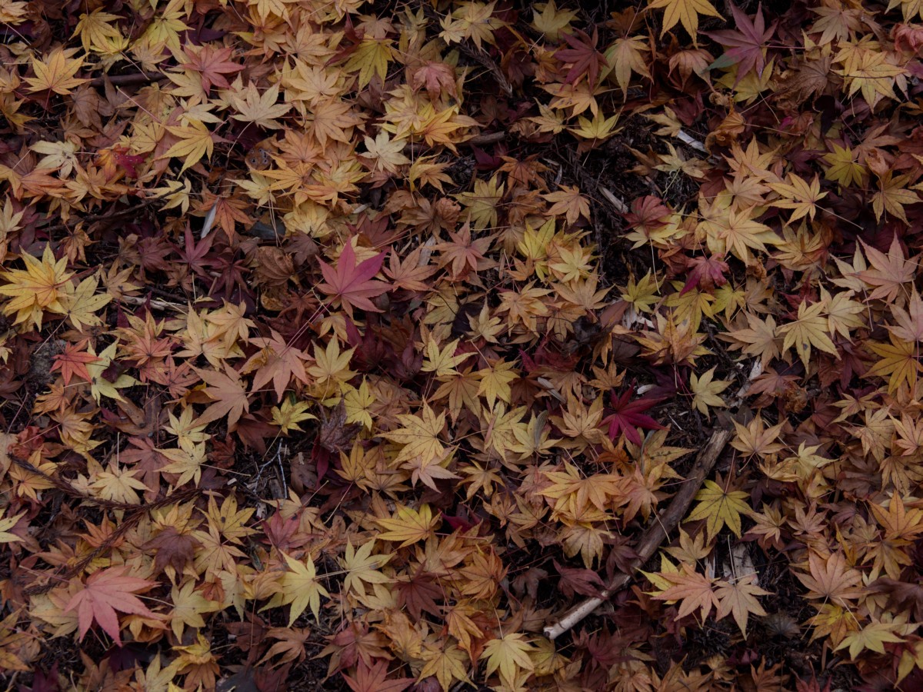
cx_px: 462
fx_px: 1866
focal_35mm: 70
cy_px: 346
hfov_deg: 27.8
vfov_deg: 21.0
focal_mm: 35
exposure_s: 1/80
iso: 200
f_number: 4
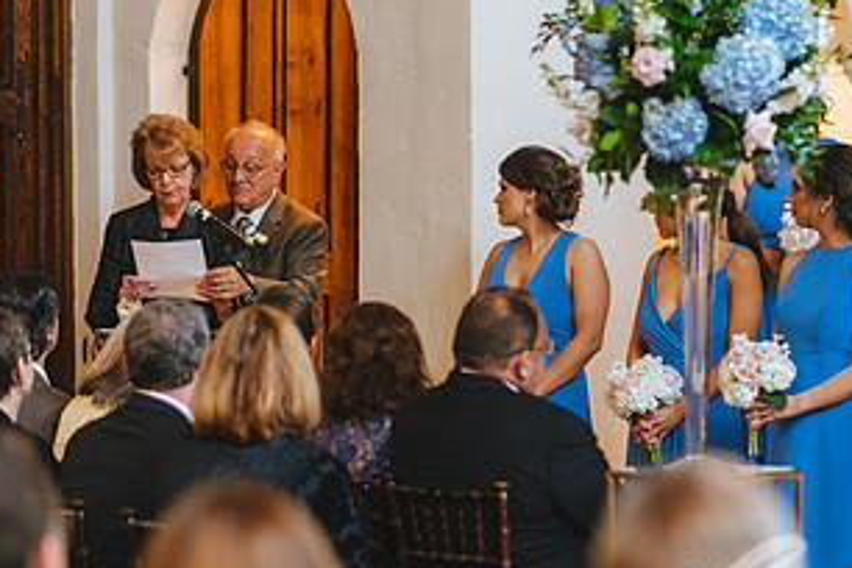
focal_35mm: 161
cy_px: 377
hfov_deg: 12.7
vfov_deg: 8.5
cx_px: 646
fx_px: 3810
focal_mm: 85
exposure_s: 1/200
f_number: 2
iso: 2500
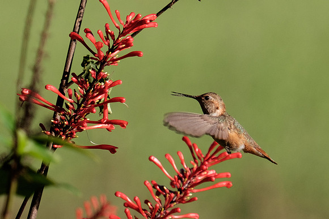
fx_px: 7030
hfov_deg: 2.7
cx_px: 119
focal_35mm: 769
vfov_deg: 1.8
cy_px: 88
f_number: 4.8
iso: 200
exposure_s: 1/1600
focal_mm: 200
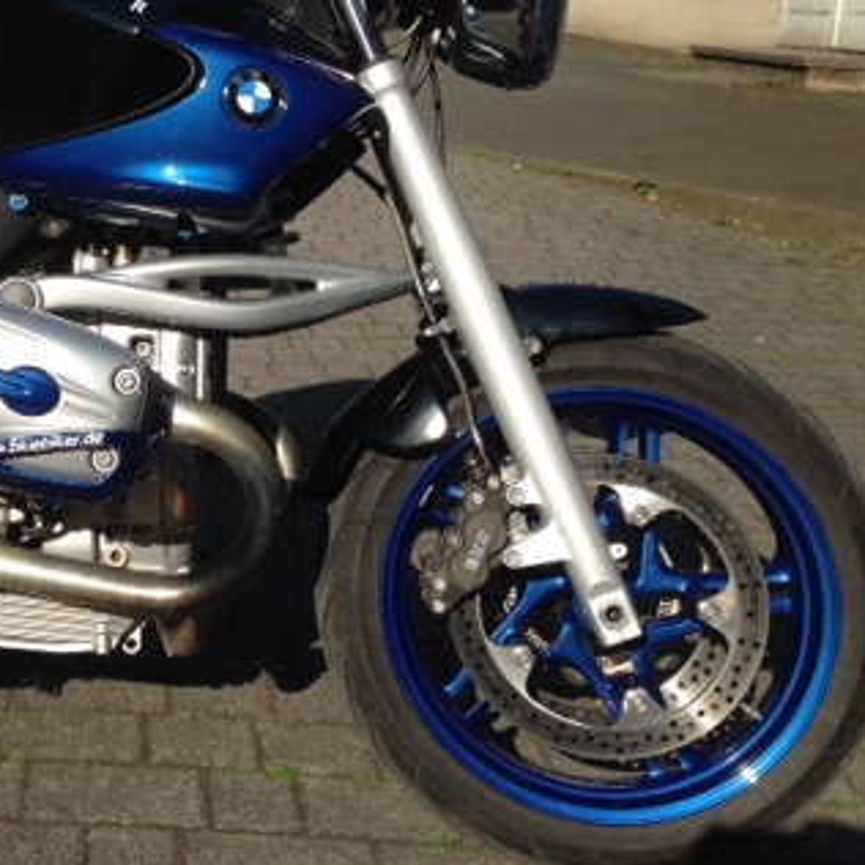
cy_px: 285
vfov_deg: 28.9
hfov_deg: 27.4
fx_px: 1668
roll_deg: -3.3
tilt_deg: -11.1
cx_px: 3
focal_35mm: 59
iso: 50
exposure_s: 1/1232
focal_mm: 4.12
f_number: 2.4
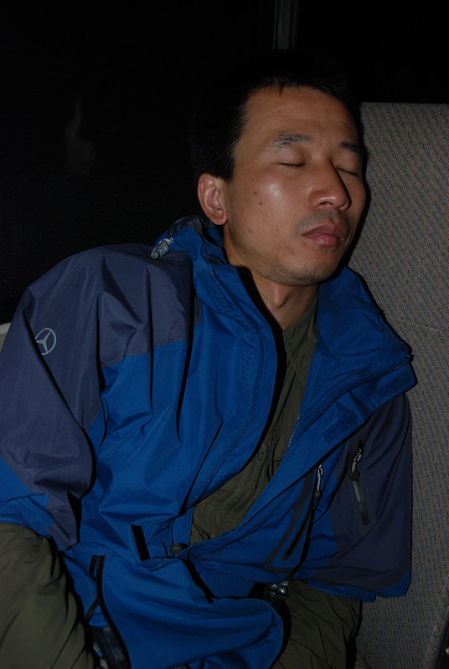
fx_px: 615
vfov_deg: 57.2
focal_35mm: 33
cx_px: 224
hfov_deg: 40.1
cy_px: 334
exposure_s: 1/30
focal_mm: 22
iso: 250
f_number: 5.6
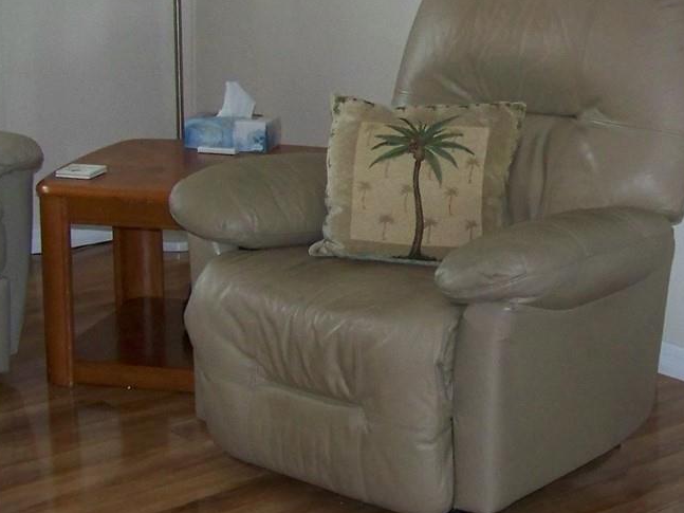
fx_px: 1758
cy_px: 239
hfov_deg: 21.9
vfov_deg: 16.6
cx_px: 493
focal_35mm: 89
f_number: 2.8
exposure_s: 1/30
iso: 200
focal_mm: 5.85
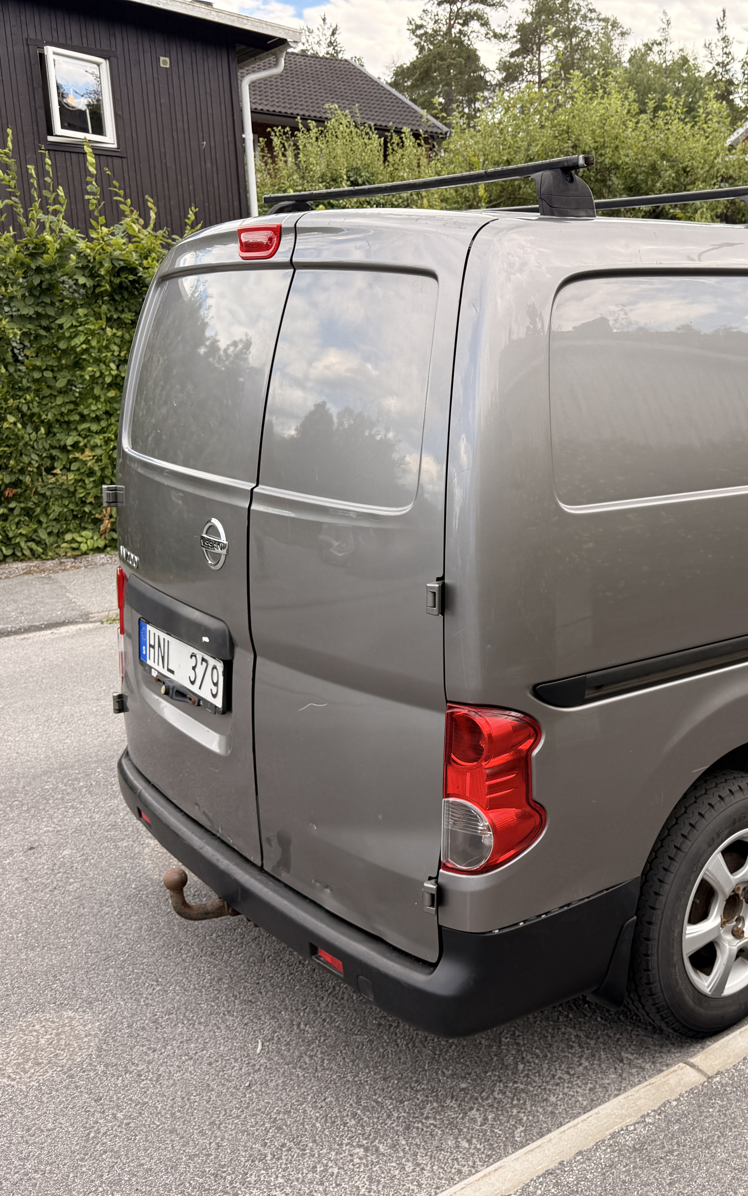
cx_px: 632
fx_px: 1109
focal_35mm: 34
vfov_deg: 56.7
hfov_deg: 35.6
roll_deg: +0.1
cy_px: 599
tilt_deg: -11.8
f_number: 1.78
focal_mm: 6.76
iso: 80
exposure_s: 1/805
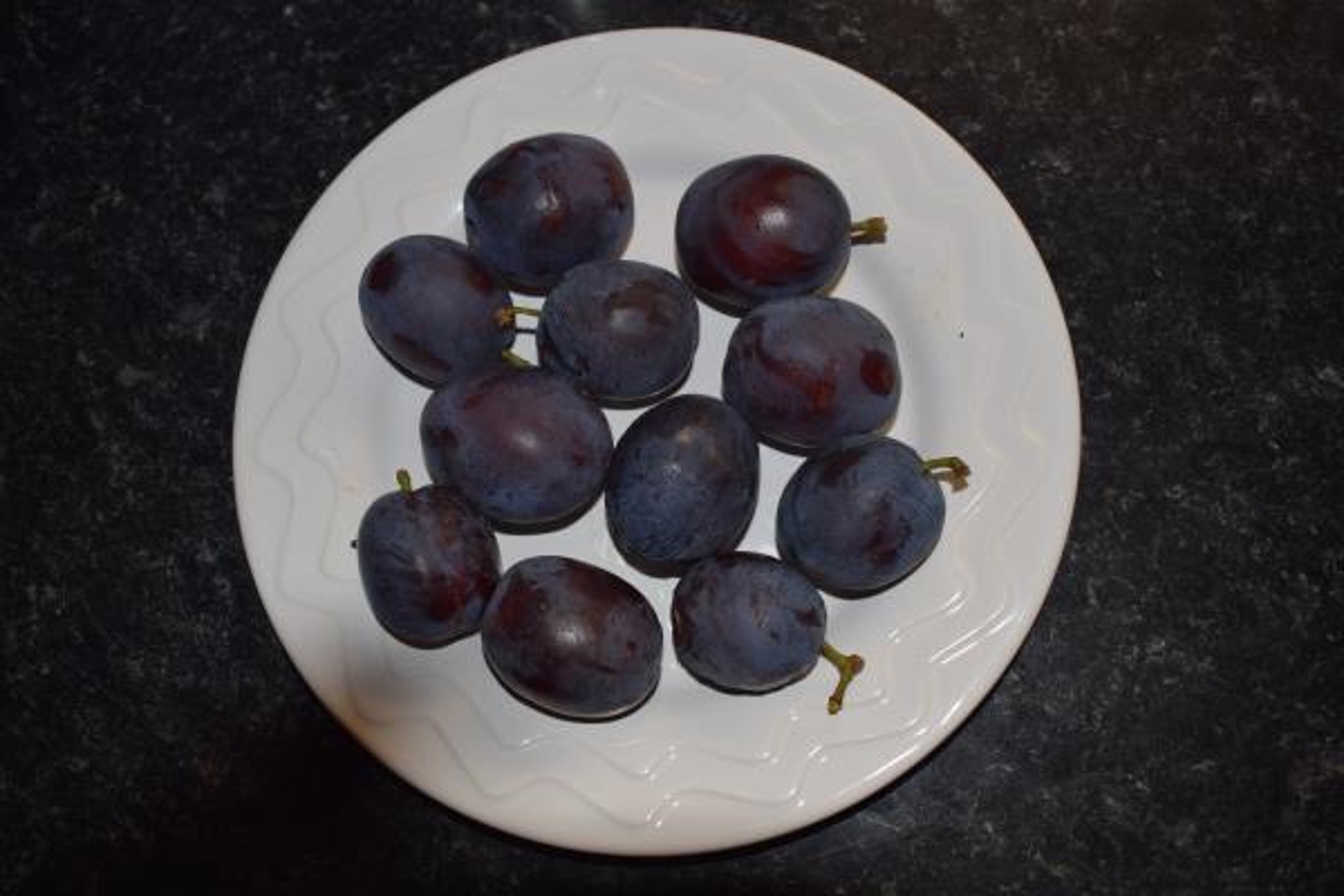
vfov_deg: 40.0
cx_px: 672
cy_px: 448
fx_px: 1232
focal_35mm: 33
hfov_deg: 57.2
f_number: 4.5
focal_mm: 22
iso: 180
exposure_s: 1/80
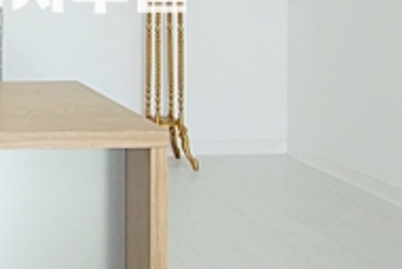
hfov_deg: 28.0
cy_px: -47
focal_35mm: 63
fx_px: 704
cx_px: -76
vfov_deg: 20.3
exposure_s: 1/200
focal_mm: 10
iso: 800
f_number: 5
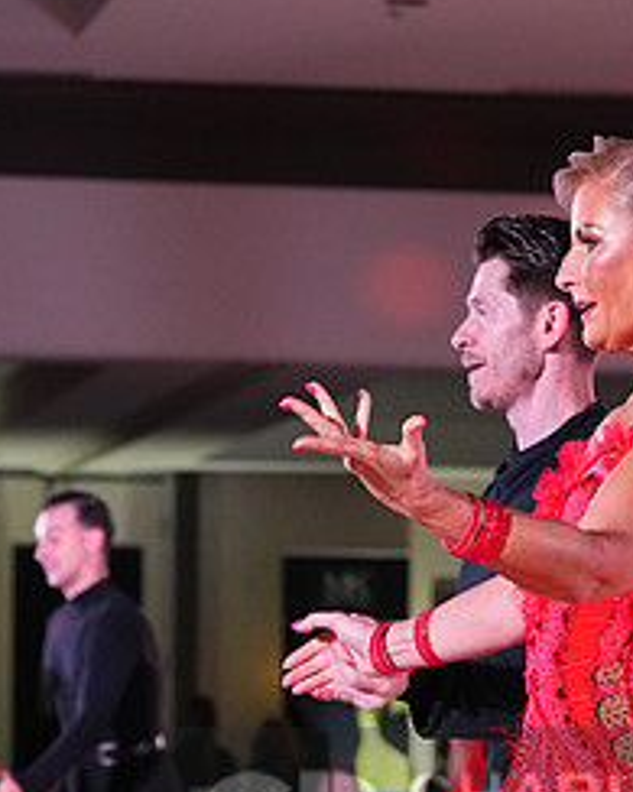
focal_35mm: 210
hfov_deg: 7.3
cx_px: 609
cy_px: 837
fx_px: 4921
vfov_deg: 9.1
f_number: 5.6
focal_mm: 94
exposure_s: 1/320
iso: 8000
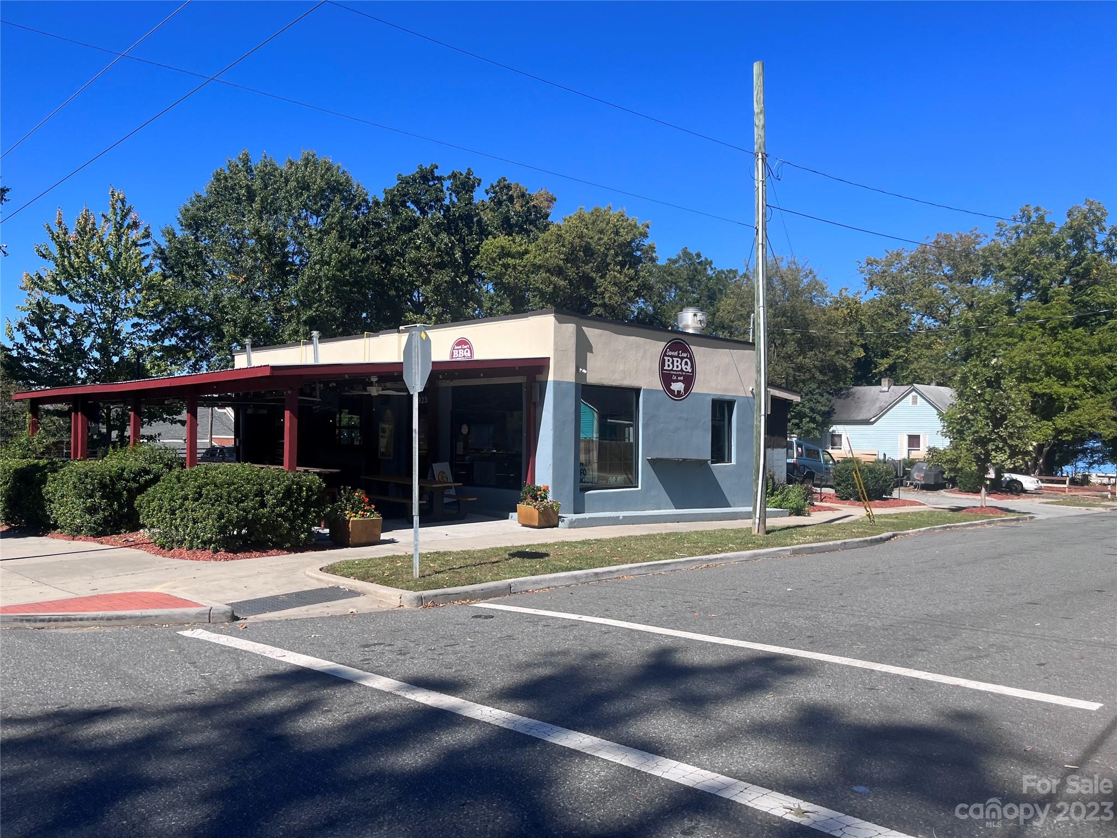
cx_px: 558
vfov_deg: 53.1
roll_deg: -0.3
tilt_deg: +0.3
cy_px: 419
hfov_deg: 67.3
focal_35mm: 26
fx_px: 839
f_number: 1.6
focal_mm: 5.1
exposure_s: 1/2632
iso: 50
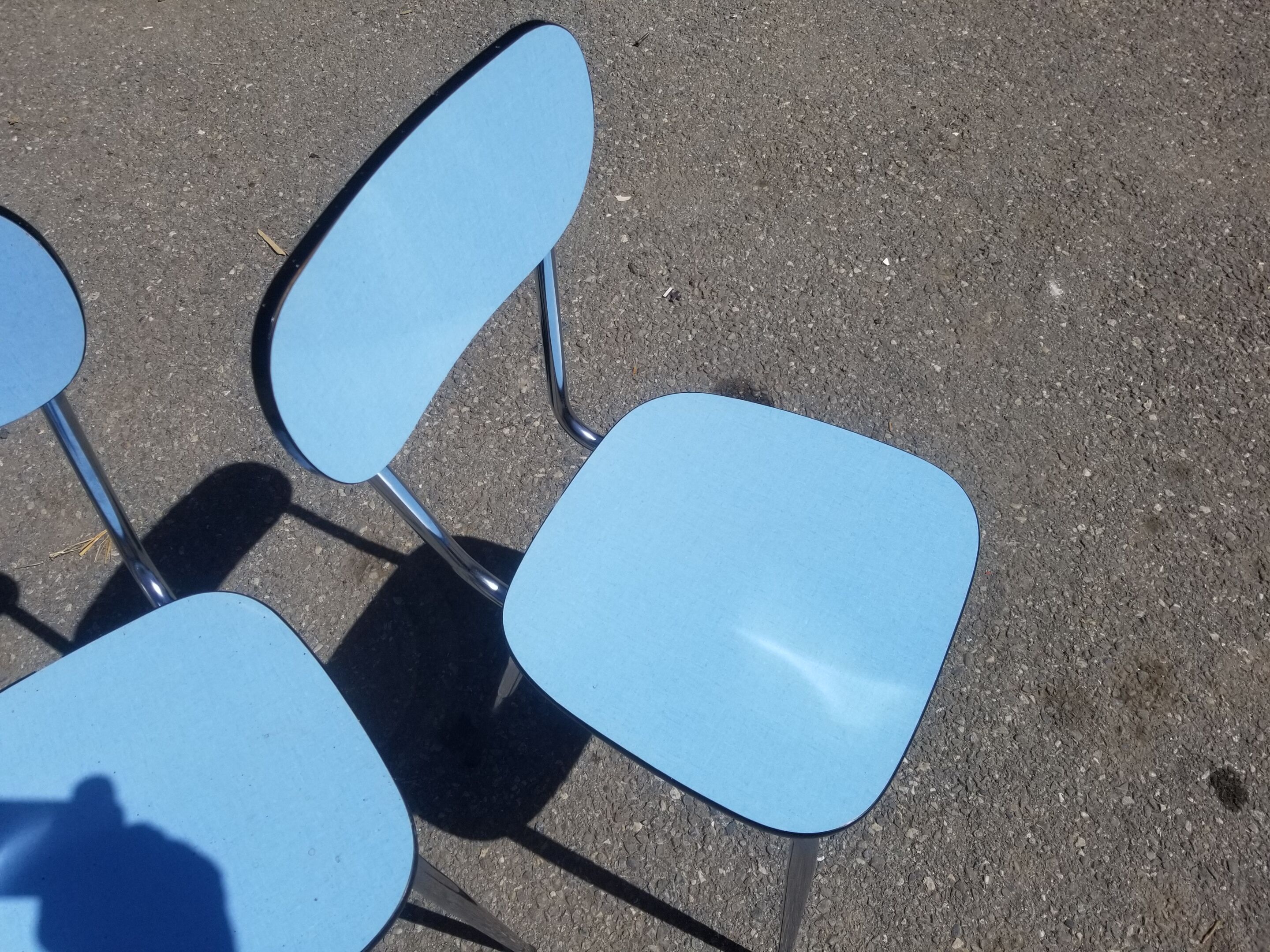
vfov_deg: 53.1
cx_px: 635
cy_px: 476
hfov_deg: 67.3
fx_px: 954
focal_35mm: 26
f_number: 1.7
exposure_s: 1/6448
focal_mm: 4.25
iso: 50
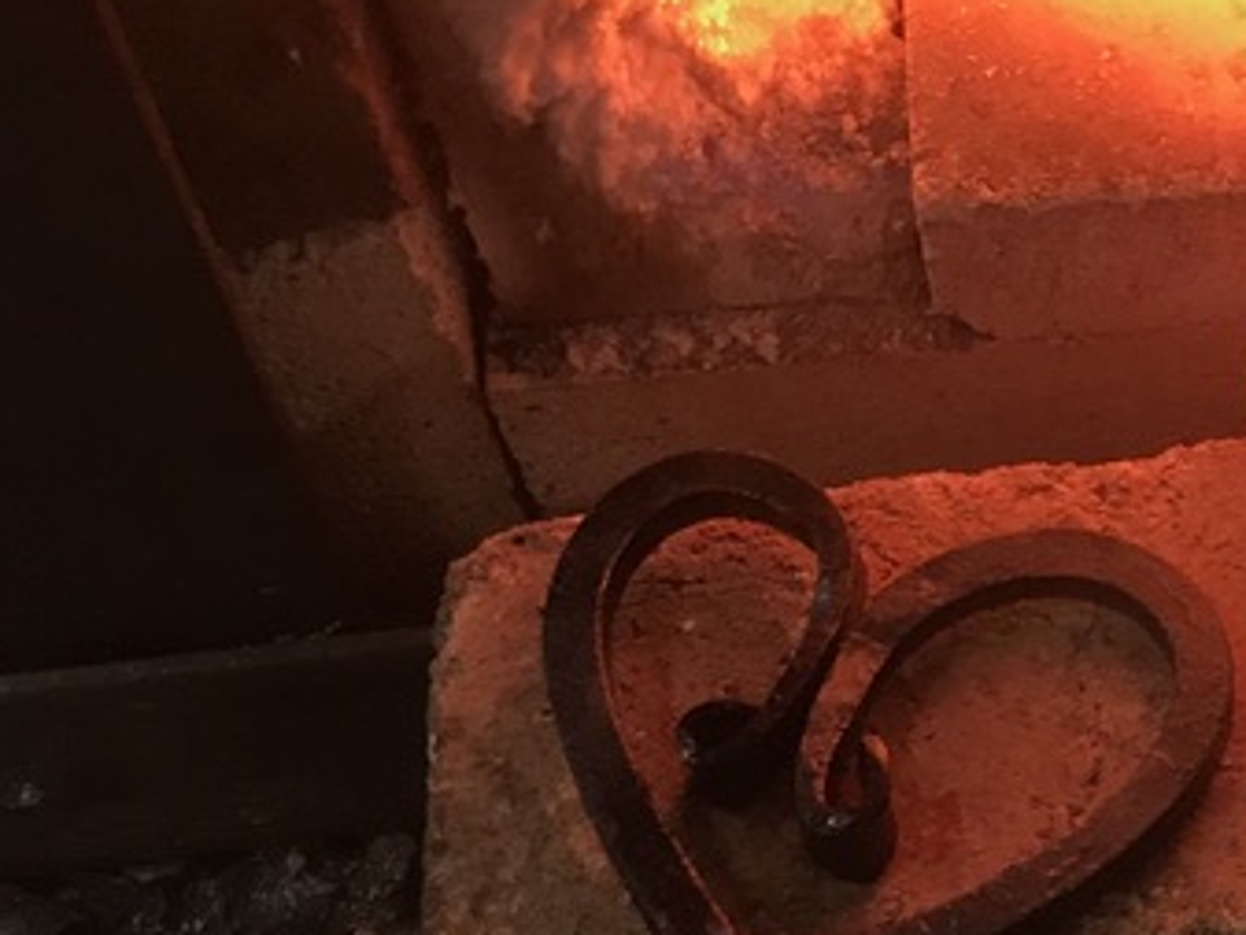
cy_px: 551
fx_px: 3061
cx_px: 1494
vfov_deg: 17.4
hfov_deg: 21.4
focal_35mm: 85
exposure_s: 1/30
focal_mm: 3.99
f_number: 1.8
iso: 40
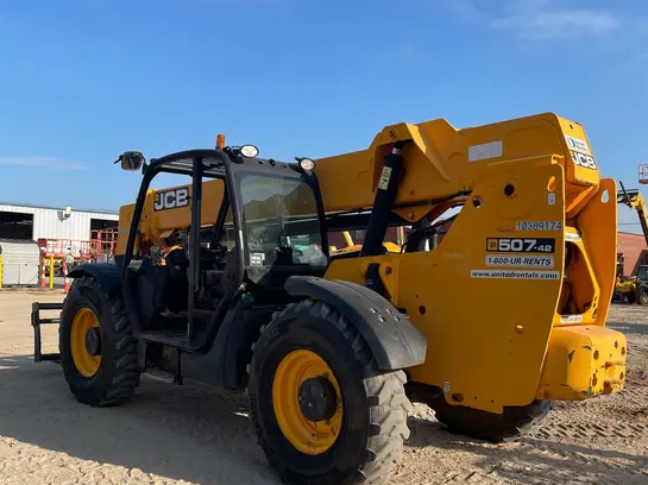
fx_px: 655
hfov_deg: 52.7
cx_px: 325
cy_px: 268
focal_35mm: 35
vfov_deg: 40.6
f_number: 1.6
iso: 50
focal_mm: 4.2
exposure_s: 1/3205
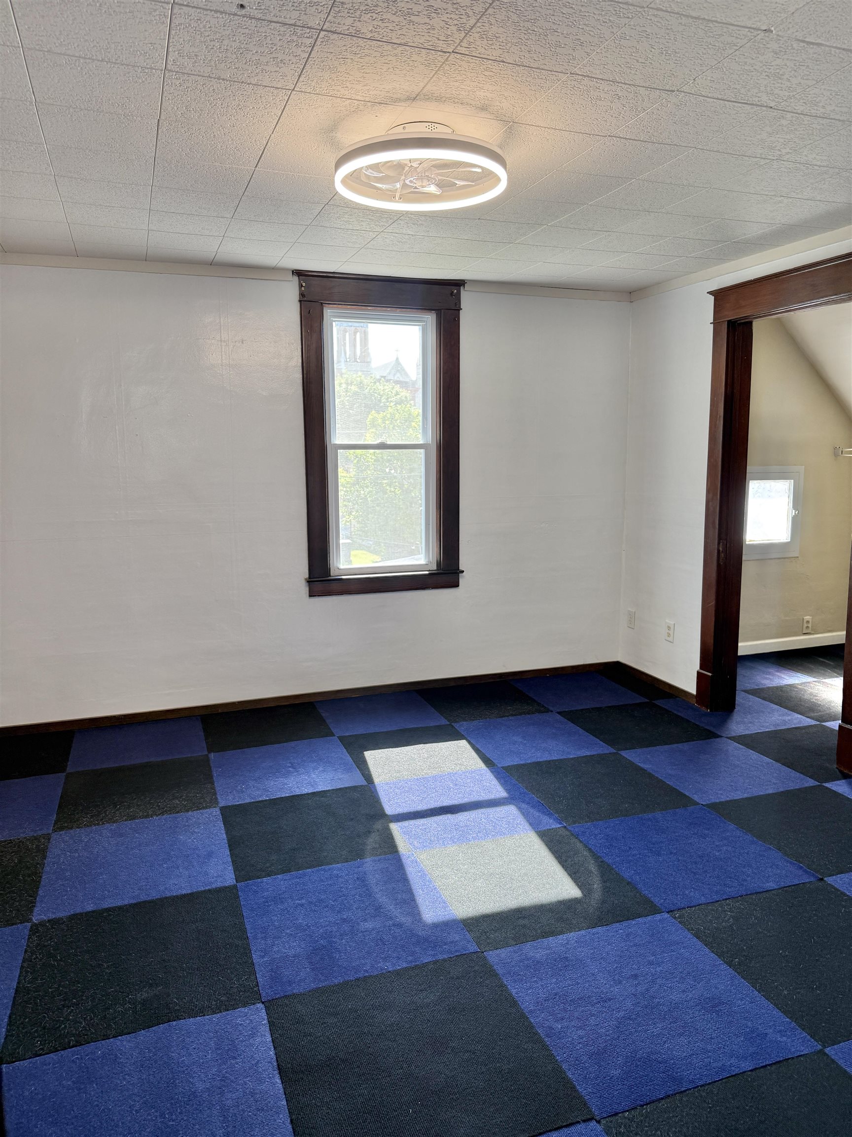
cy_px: 568
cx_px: 426
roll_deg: +0.6
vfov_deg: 71.6
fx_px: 788
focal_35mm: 24
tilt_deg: -7.0
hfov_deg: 56.8
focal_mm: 6.76
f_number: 1.78
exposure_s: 1/121
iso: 80
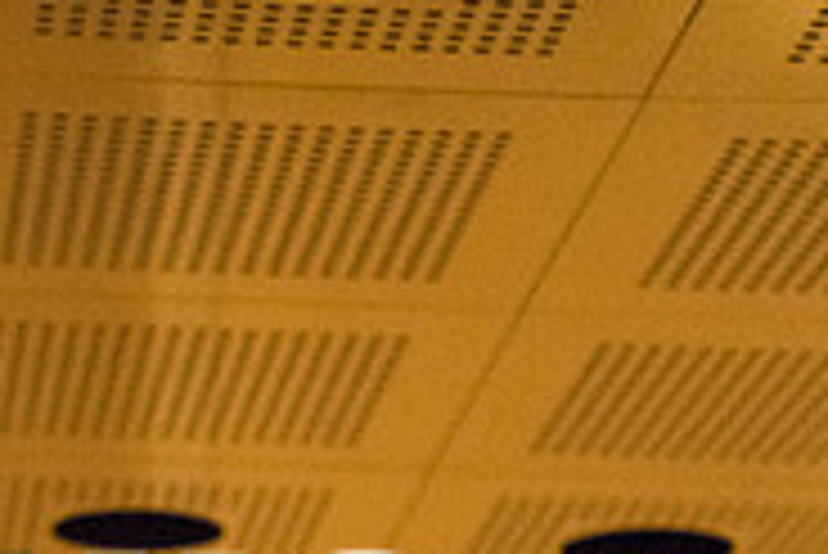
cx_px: 108
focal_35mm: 183
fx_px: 4212
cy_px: 763
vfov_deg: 7.4
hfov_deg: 11.2
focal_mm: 58
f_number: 2.8
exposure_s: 1/160
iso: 4000
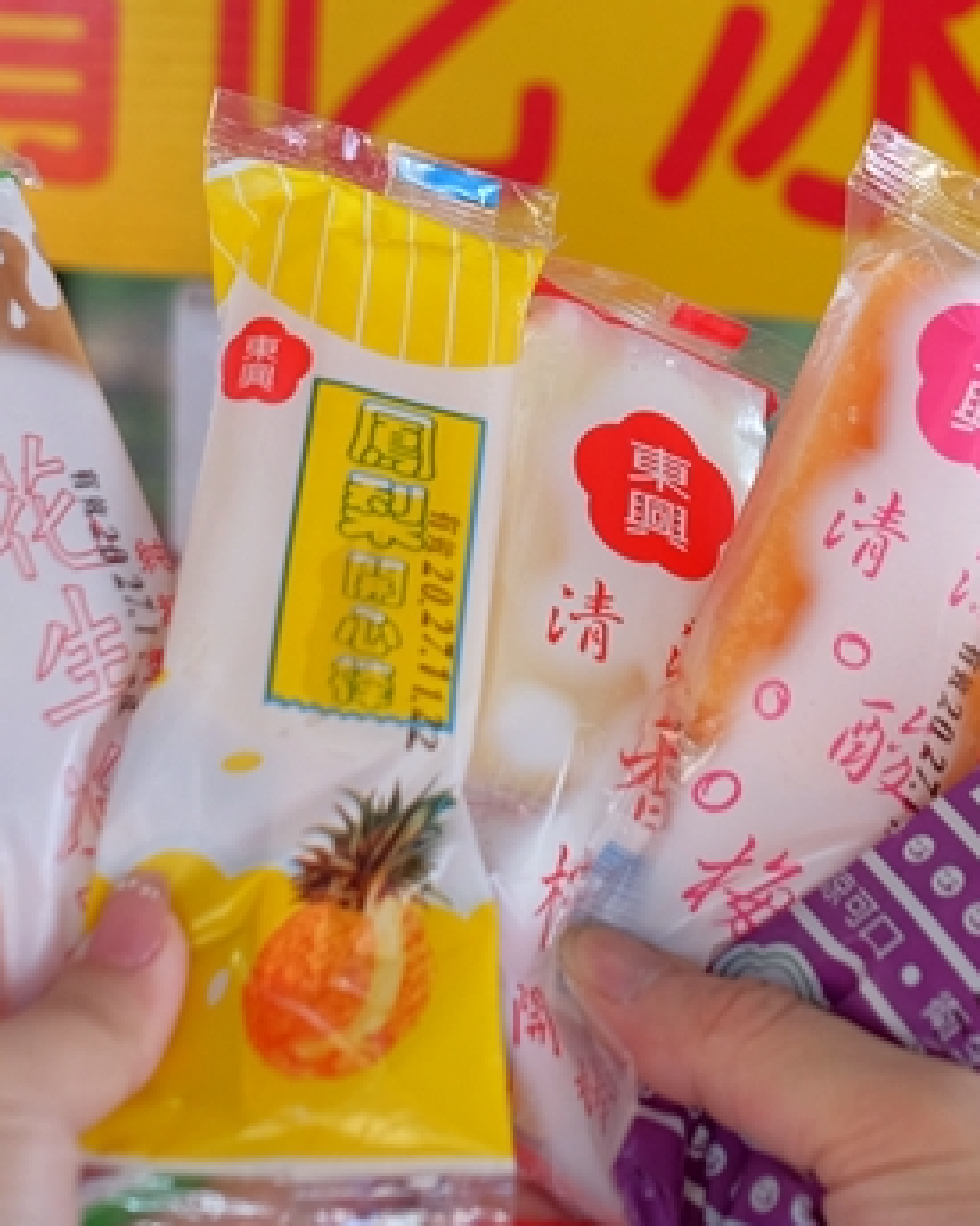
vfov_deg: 21.9
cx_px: 520
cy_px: 228
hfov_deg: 17.9
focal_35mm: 86
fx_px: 3119
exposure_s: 1/340
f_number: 2.5
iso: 400
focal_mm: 23
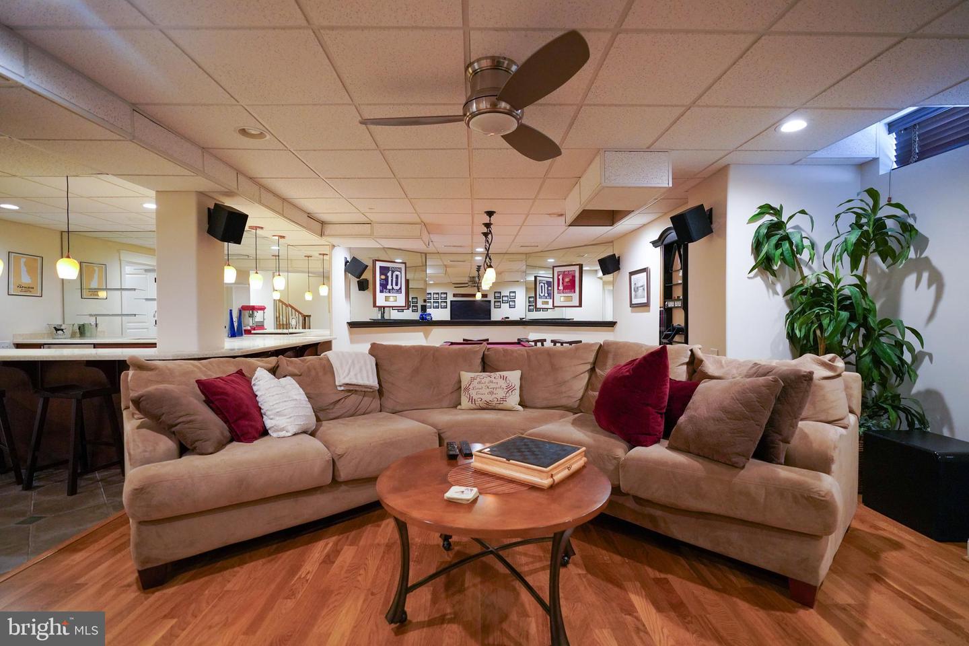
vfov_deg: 73.7
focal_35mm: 16
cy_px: 323
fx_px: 431
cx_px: 484
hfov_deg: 96.7
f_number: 2.8
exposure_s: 1/160
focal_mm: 16
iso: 3200
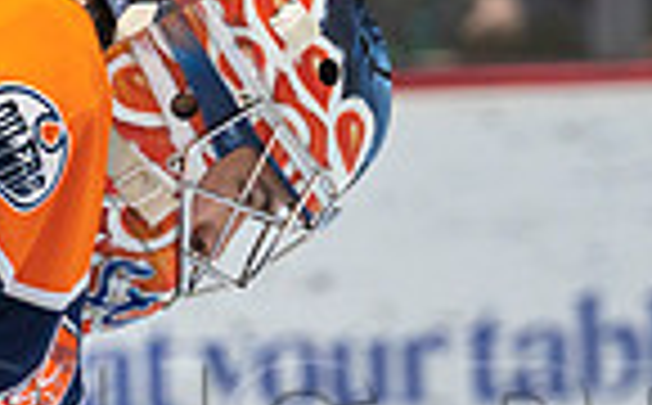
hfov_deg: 2.6
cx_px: 135
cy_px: 394
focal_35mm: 818
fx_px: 14507
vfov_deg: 1.6
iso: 1600
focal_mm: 200
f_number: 5
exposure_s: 1/640
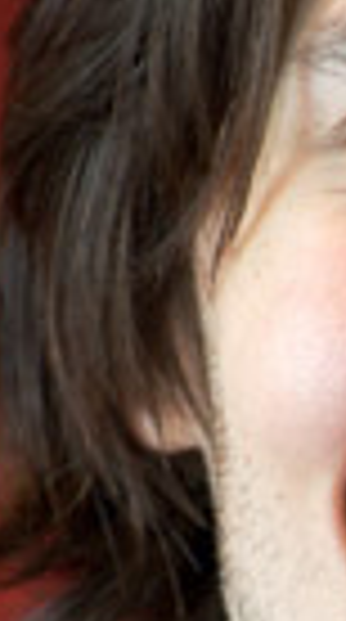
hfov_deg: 1.4
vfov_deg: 2.6
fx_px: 13818
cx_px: 577
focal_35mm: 842
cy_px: 734
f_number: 5
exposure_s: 1/80
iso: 1000
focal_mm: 185
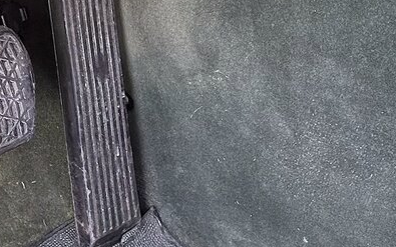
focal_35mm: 99
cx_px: 66
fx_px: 1069
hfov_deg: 20.7
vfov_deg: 12.9
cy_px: 282
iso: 250
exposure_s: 1/60
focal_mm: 6.86
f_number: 1.78
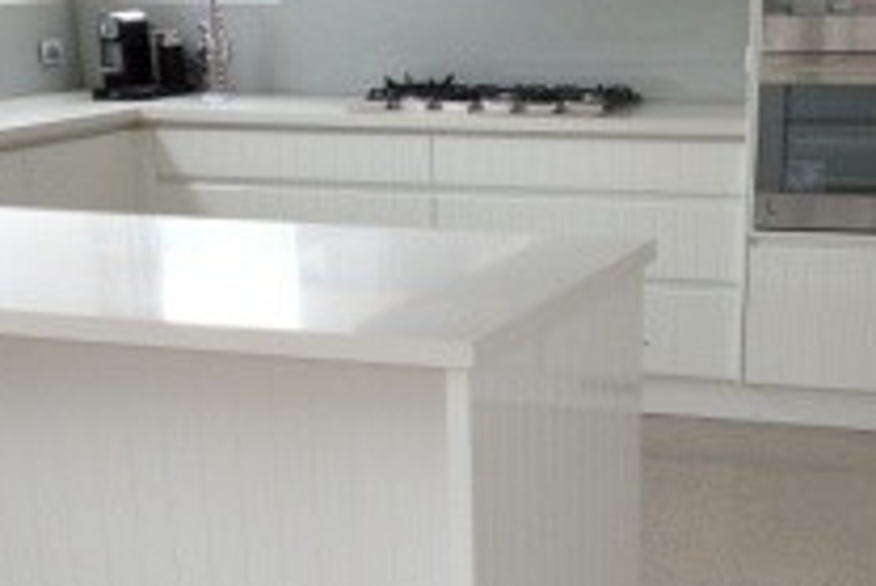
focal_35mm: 74
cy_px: 649
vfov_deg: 17.8
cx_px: 510
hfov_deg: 27.3
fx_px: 1802
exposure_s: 1/60
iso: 50
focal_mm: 4.13
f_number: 2.4
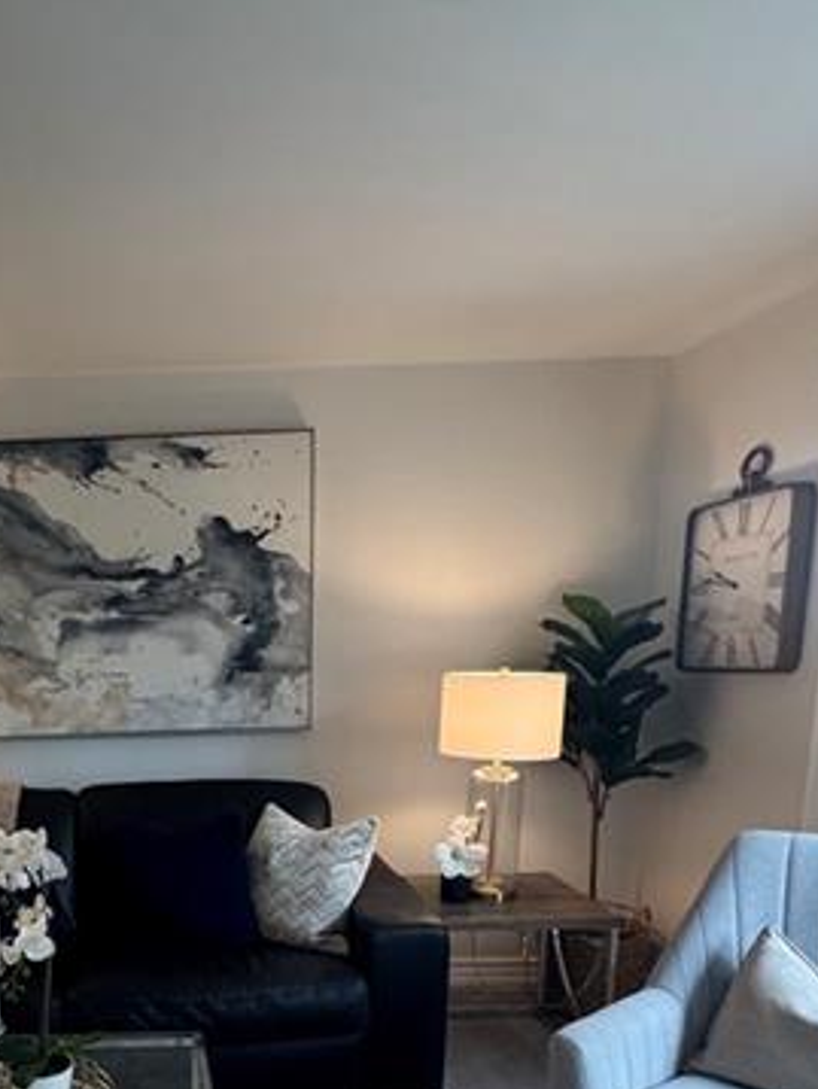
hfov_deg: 43.8
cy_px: 815
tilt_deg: -9.4
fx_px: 944
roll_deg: +1.4
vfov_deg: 57.0
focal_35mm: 30
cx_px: 125
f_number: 2.2
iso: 320
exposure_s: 1/60
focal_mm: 2.22
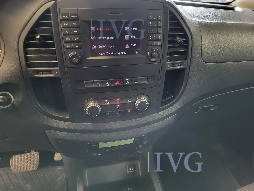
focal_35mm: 26
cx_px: 127
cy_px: 96
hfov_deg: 67.3
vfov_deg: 53.1
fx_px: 191
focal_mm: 5.4
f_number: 1.8
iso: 640
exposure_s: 1/25
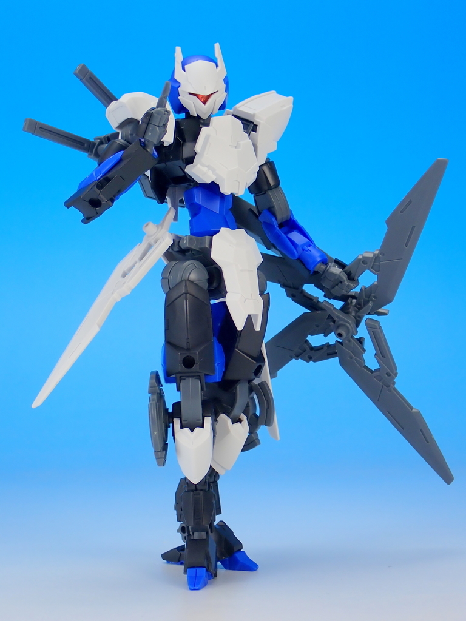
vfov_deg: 23.8
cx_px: 233
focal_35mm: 82
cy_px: 310
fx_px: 1472
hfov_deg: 18.0
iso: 100
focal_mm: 14.62
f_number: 16
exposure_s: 1.3
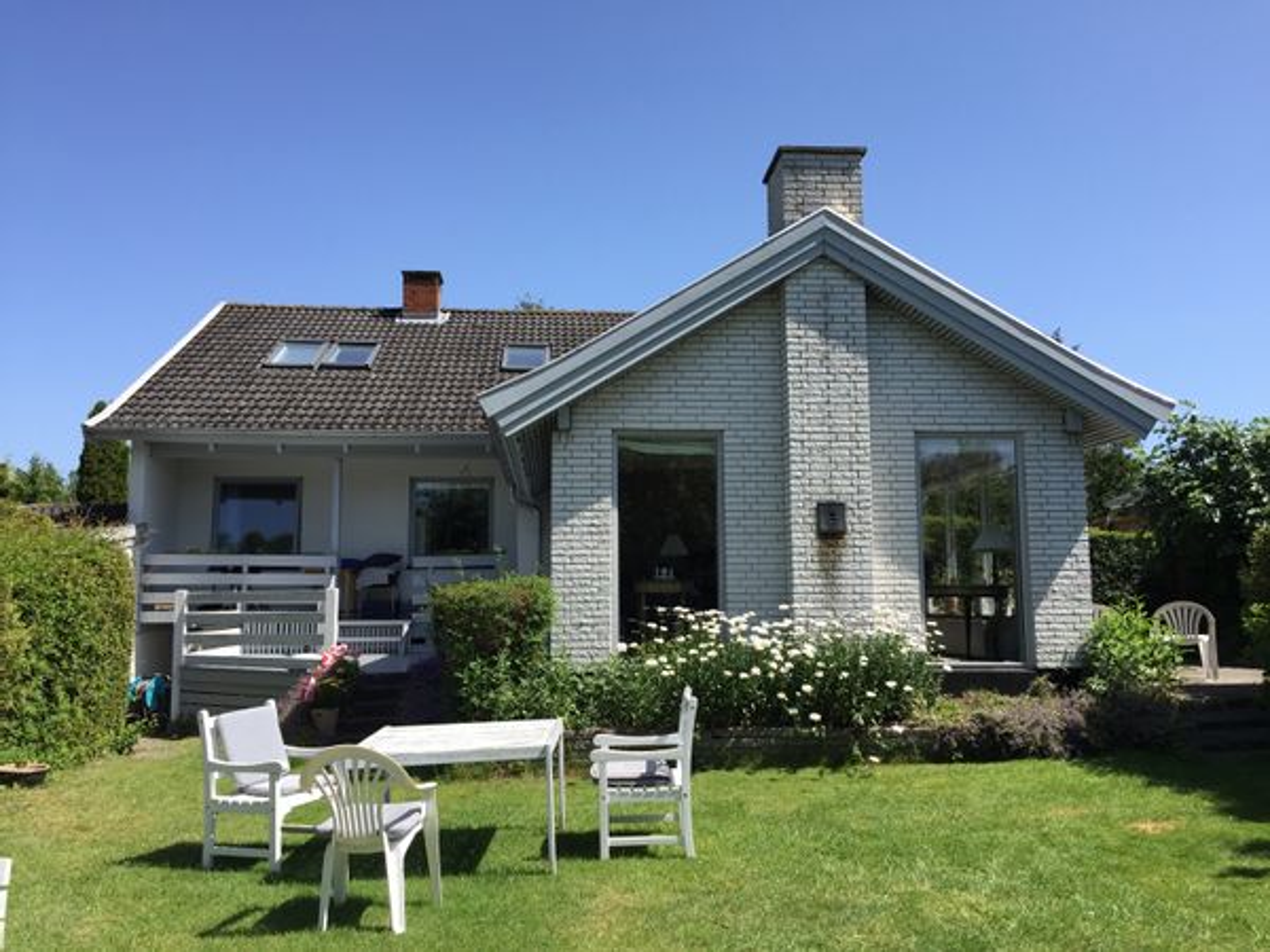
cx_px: 635
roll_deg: +0.5
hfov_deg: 61.7
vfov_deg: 48.2
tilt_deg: +7.0
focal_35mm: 29
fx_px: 1064
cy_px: 476
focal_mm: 4.15
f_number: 2.2
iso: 32
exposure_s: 1/1319
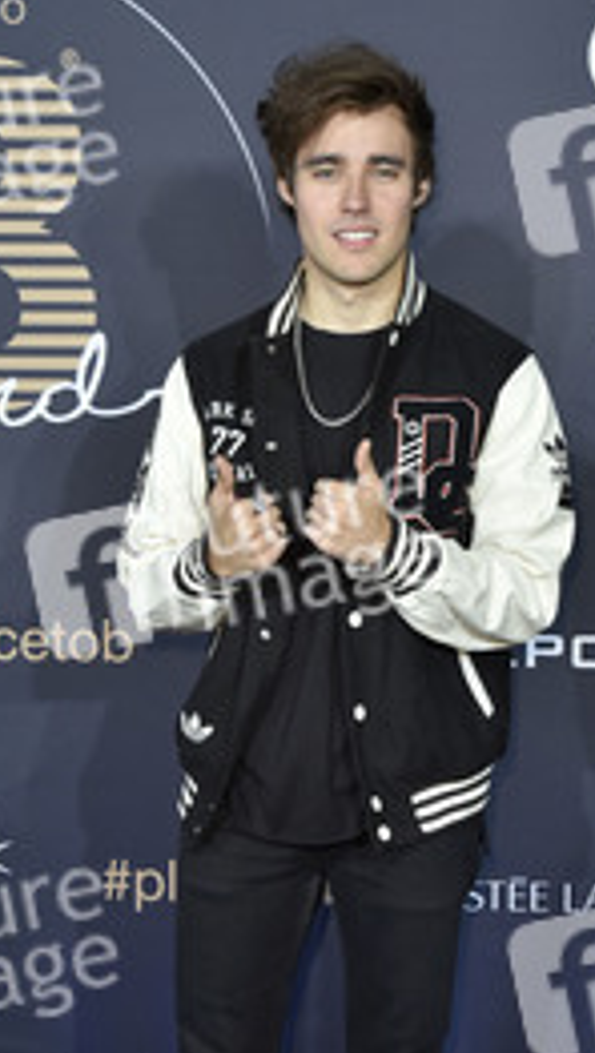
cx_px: 350
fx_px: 2321
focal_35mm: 83
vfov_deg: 25.3
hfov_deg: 14.6
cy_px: 764
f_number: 6.3
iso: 1600
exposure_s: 1/250
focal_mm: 52
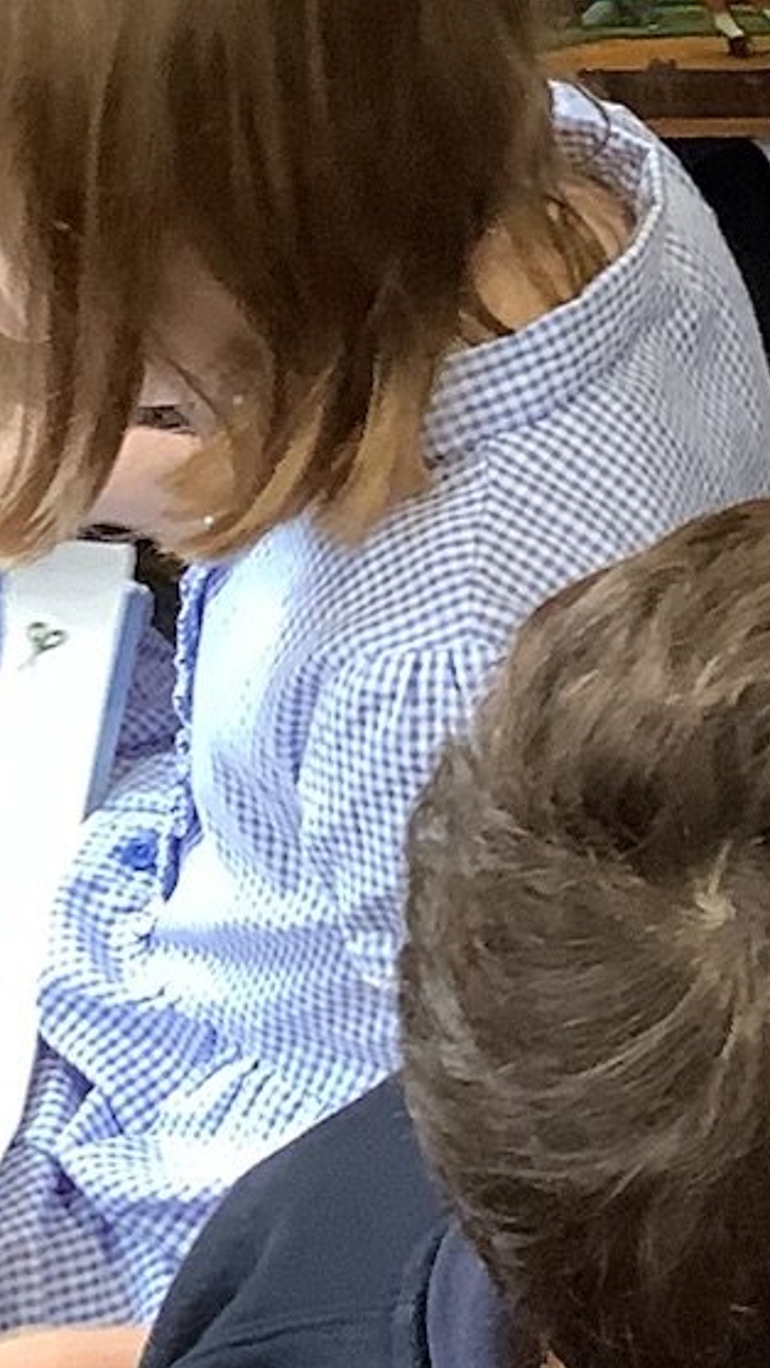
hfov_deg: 9.7
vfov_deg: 17.4
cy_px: 54
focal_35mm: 121
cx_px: 1135
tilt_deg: -34.0
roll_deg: -13.5
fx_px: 4391
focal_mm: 3.3
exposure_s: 1/50
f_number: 2.4
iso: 160
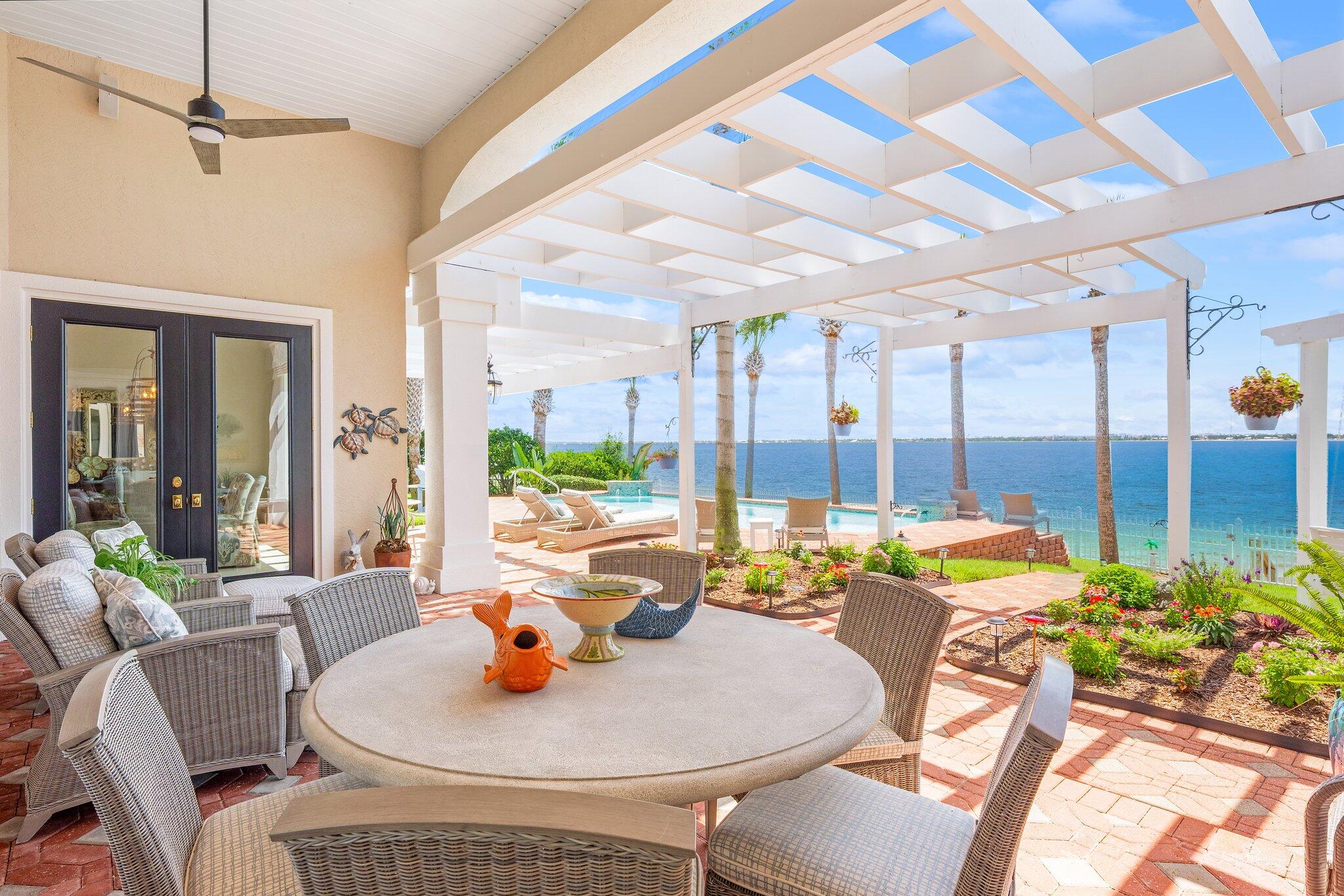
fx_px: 672
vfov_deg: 67.4
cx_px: 672
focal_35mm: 18
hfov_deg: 90.0
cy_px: 448
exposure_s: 1/125
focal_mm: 18
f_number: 11
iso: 250
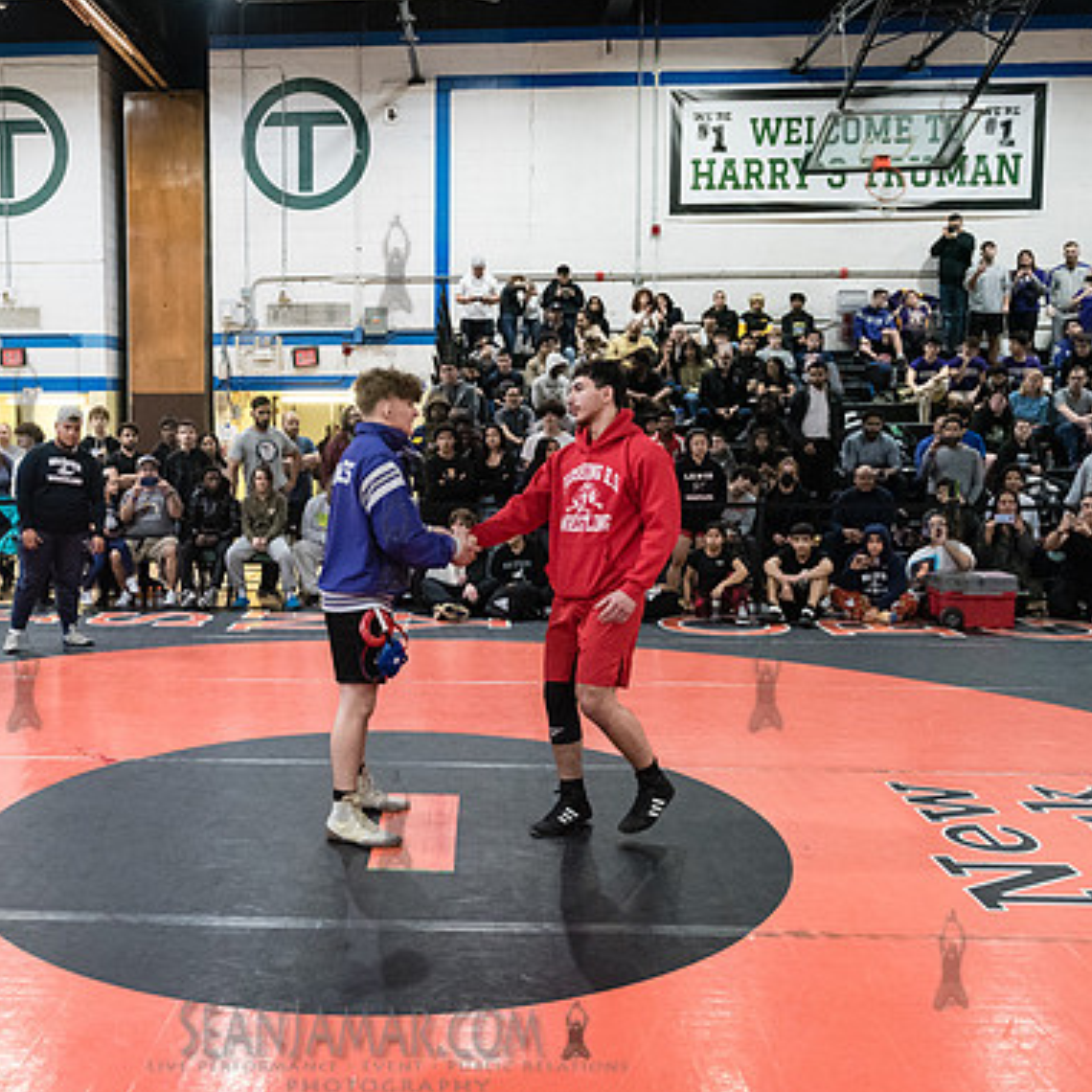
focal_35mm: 35
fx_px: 1249
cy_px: 542
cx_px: 394
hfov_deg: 46.7
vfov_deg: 47.2
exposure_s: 1/320
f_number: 3.2
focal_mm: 27
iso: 8000
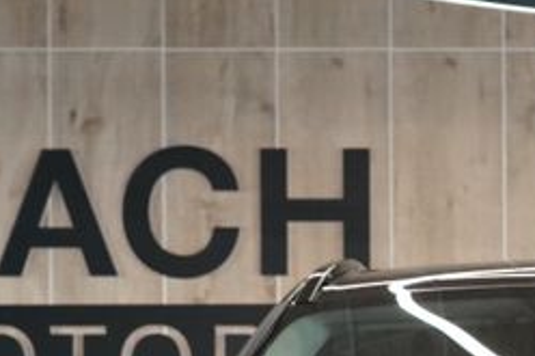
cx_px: 636
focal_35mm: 281
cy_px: 646
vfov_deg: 4.8
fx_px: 4173
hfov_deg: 7.3
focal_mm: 68
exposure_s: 1/160
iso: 5000
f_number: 5.6
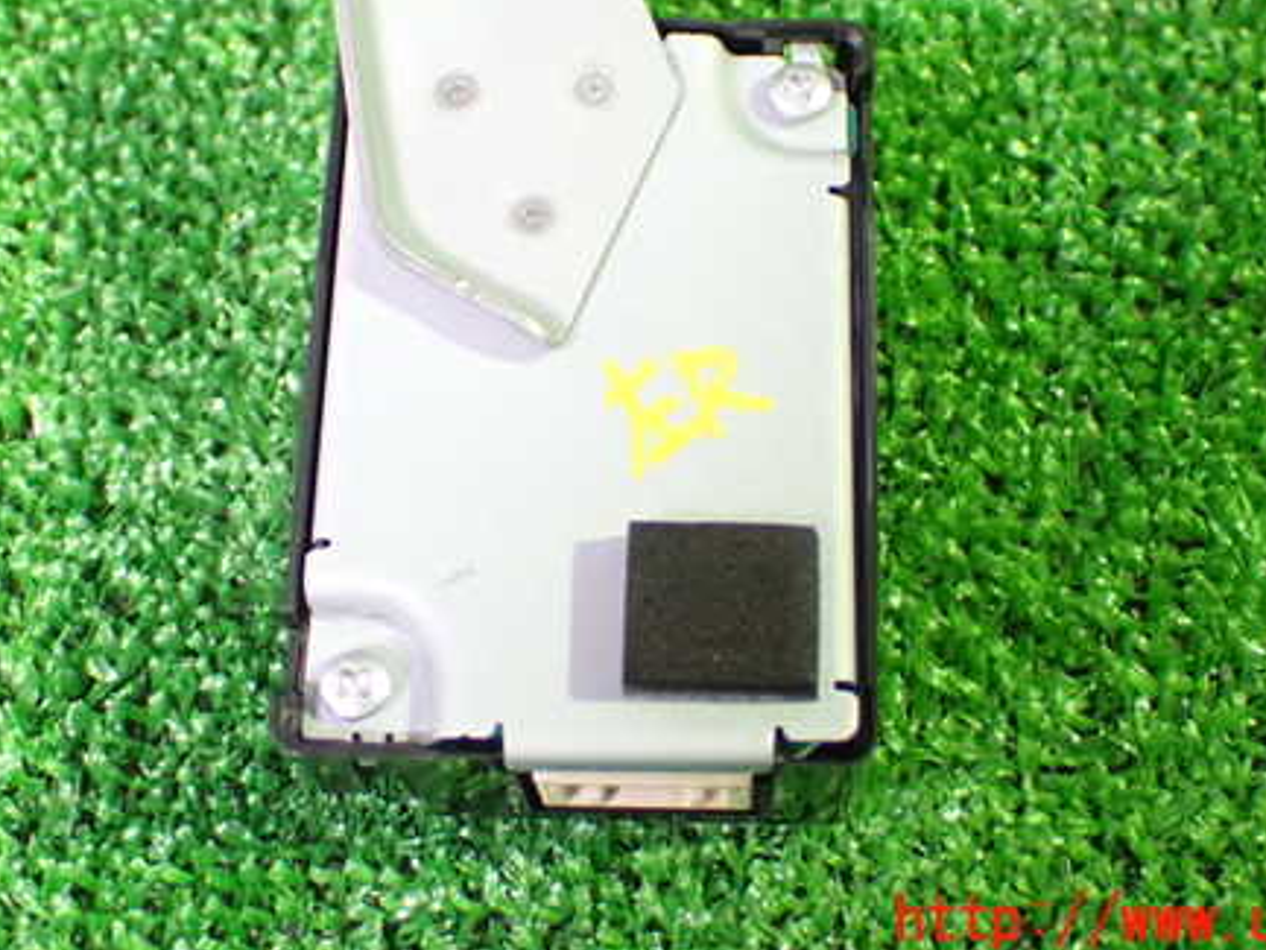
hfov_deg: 31.7
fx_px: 2232
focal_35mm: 61
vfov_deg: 23.9
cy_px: 301
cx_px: 678
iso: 1600
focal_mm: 7.84
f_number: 2.9
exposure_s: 1/40
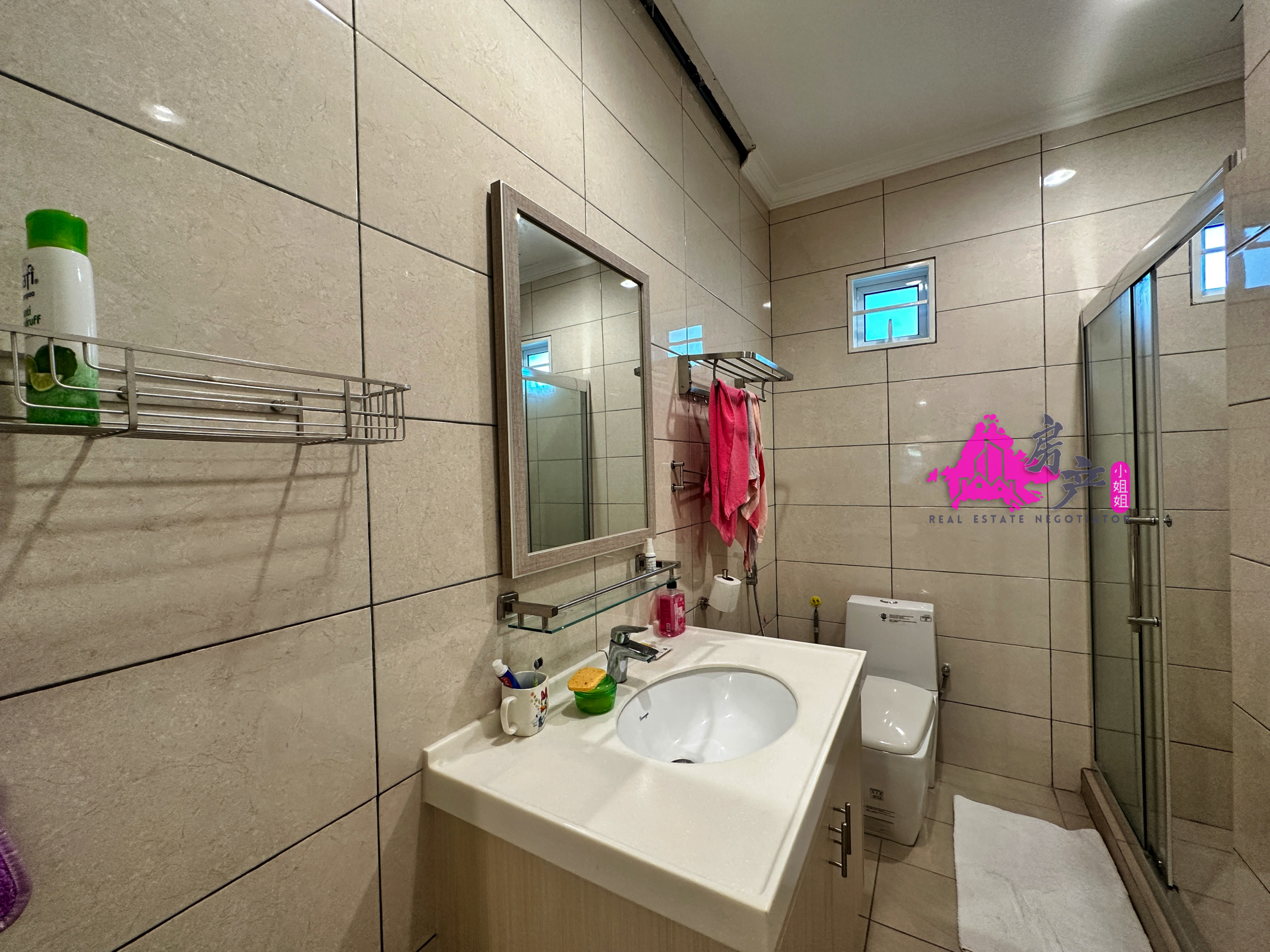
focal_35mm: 14
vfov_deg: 85.7
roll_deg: +1.4
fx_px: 514
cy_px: 476
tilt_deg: -1.3
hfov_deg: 102.1
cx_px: 635
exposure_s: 1/100
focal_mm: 2.22
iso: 200
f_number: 2.2
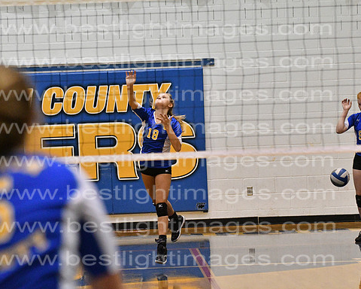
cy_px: 145
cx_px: 165
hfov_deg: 8.1
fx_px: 2543
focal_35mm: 238
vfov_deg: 6.5
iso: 8000
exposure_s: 1/500
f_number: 4
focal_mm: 140
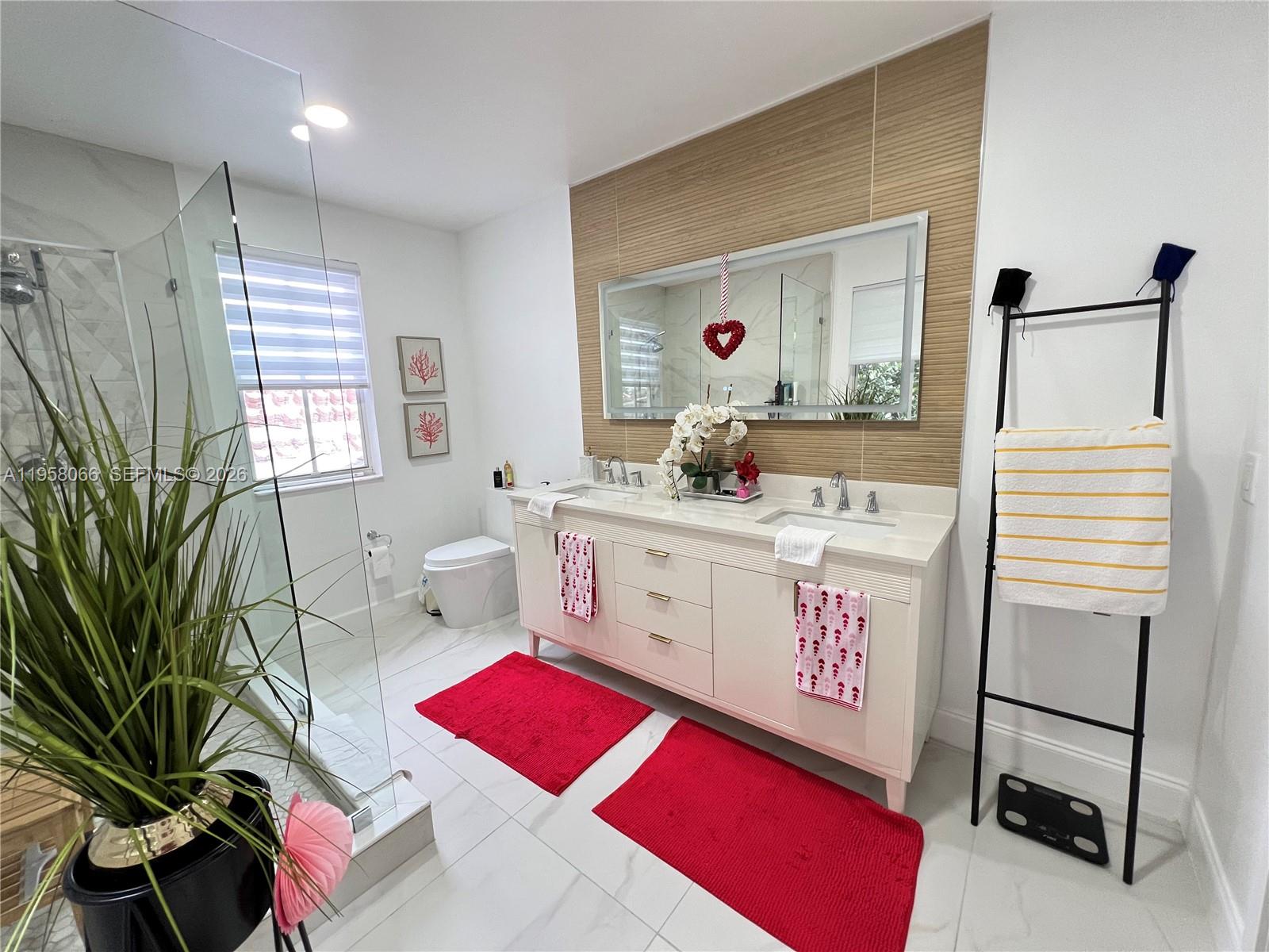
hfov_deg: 106.2
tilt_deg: -9.4
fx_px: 477
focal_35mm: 13
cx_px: 634
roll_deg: +1.9
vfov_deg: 89.9
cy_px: 476
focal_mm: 1.57
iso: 200
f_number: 1.8
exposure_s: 1/60
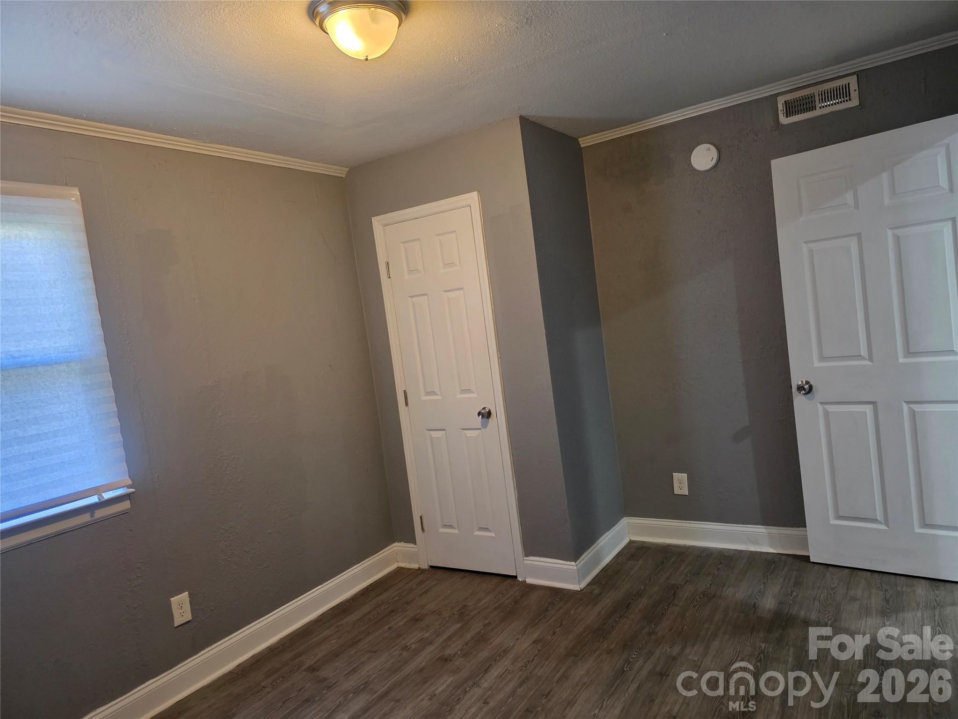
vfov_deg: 58.9
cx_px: 479
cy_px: 360
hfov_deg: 73.9
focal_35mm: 23
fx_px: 637
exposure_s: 1/120
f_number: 1.7
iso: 640
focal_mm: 6.3
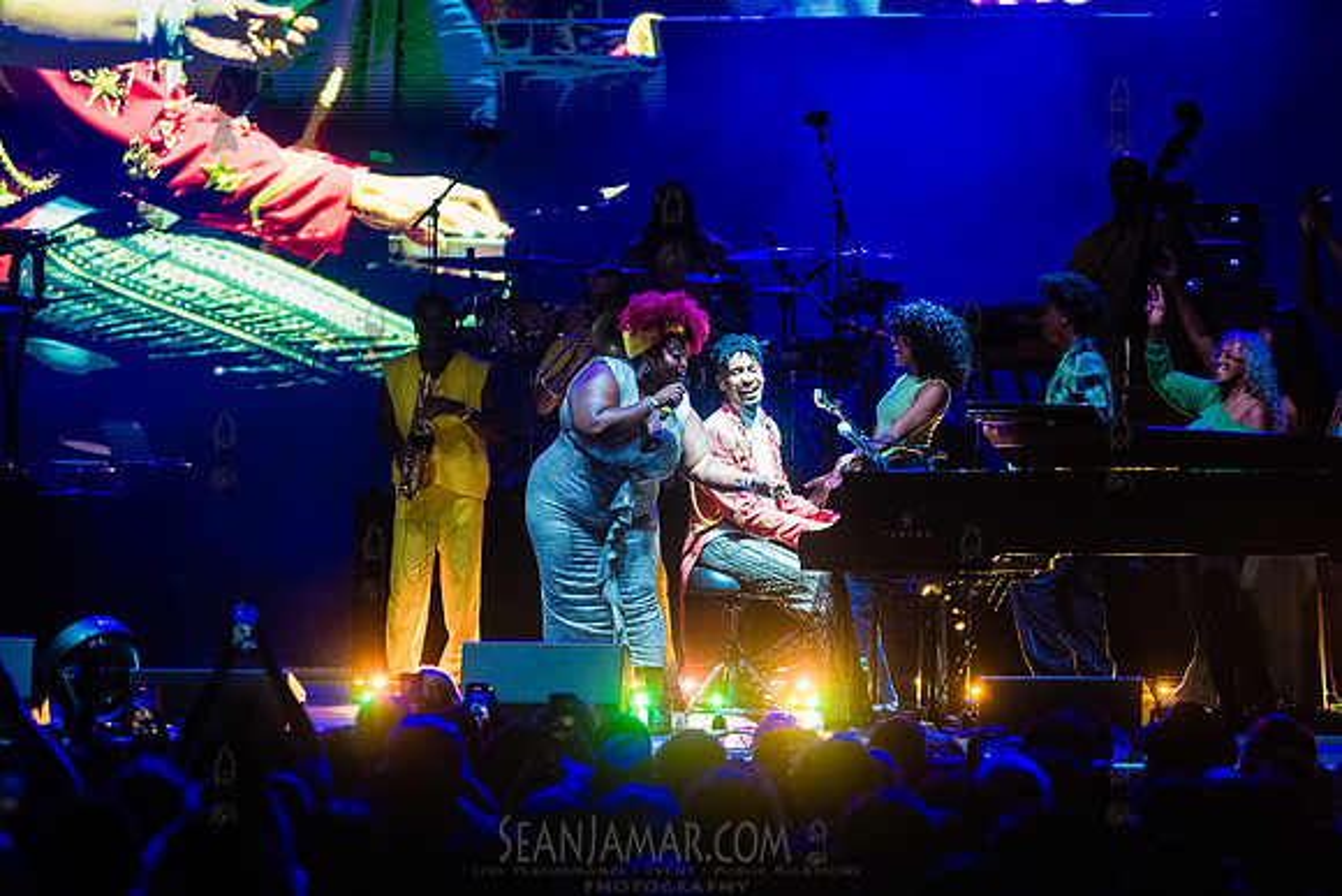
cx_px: 671
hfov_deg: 10.9
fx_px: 7042
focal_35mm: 189
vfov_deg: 7.3
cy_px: 448
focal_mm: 185
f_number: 4
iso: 6400
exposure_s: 1/1600
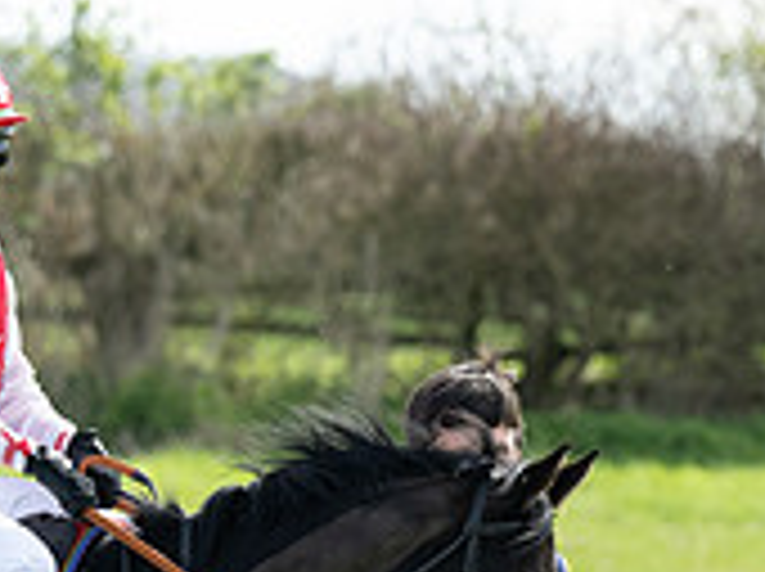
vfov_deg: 2.0
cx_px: 387
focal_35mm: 739
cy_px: 815
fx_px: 16309
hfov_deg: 2.7
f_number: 4
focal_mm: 150
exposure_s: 1/1250
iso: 400
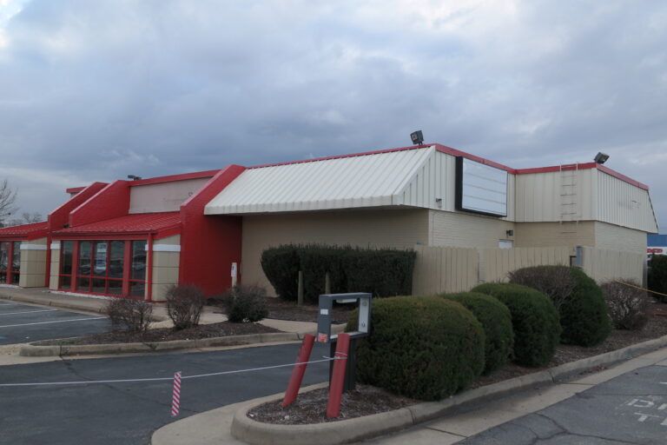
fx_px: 556
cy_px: 222
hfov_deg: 61.9
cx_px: 334
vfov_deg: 43.6
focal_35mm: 30
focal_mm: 20
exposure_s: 1/125
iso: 100
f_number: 4
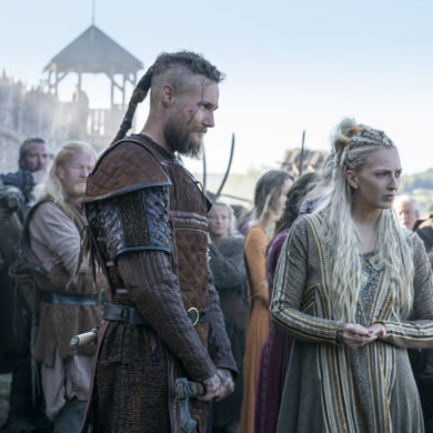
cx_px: 255
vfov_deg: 19.3
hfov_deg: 19.3
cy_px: 216
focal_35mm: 90
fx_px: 1274
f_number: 6.3
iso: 320
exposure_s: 1/250
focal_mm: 70
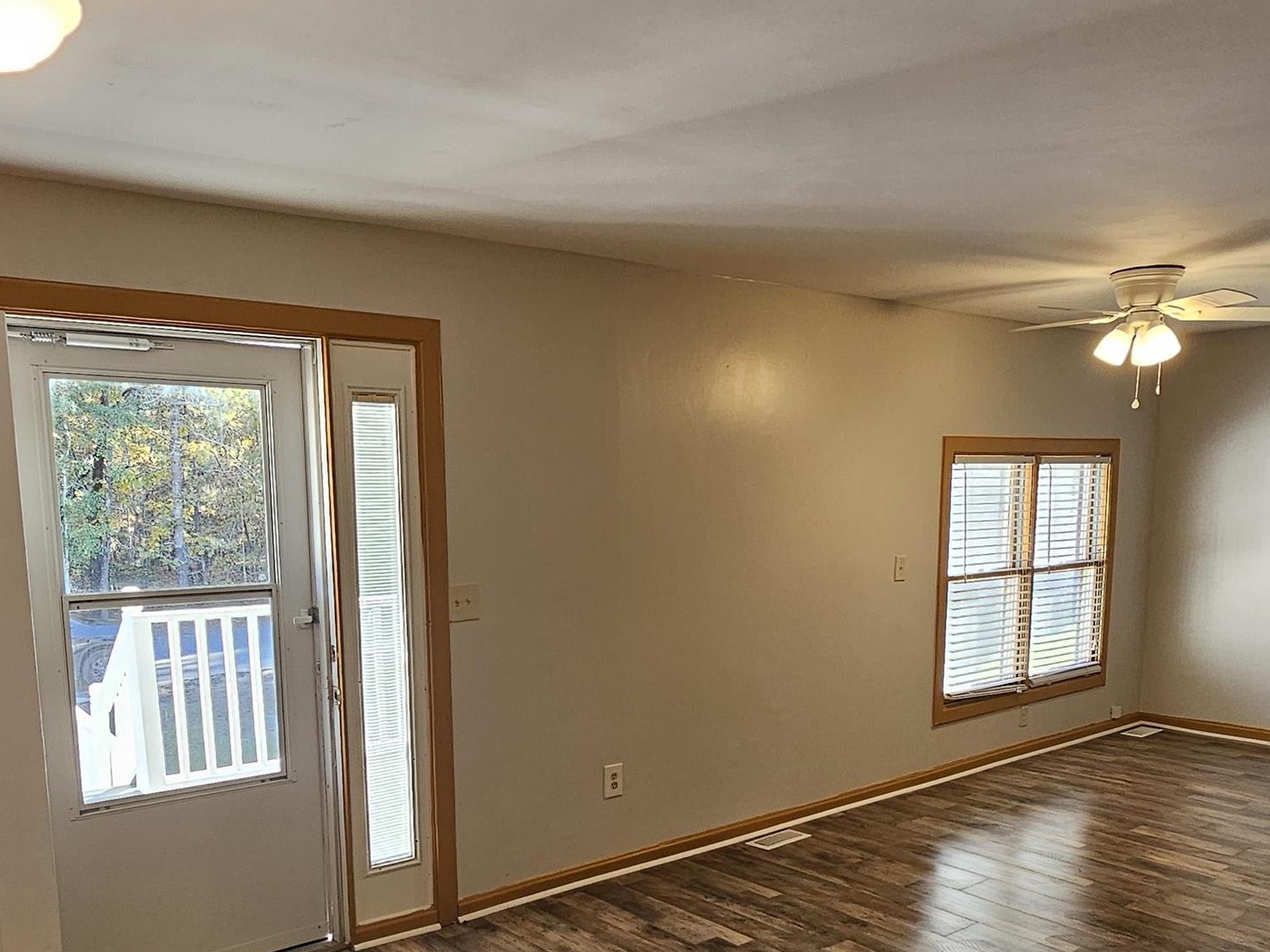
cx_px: 600
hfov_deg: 65.3
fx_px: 991
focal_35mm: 27
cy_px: 698
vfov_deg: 49.6
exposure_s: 1/60
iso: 125
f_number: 2.2
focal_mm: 2.2
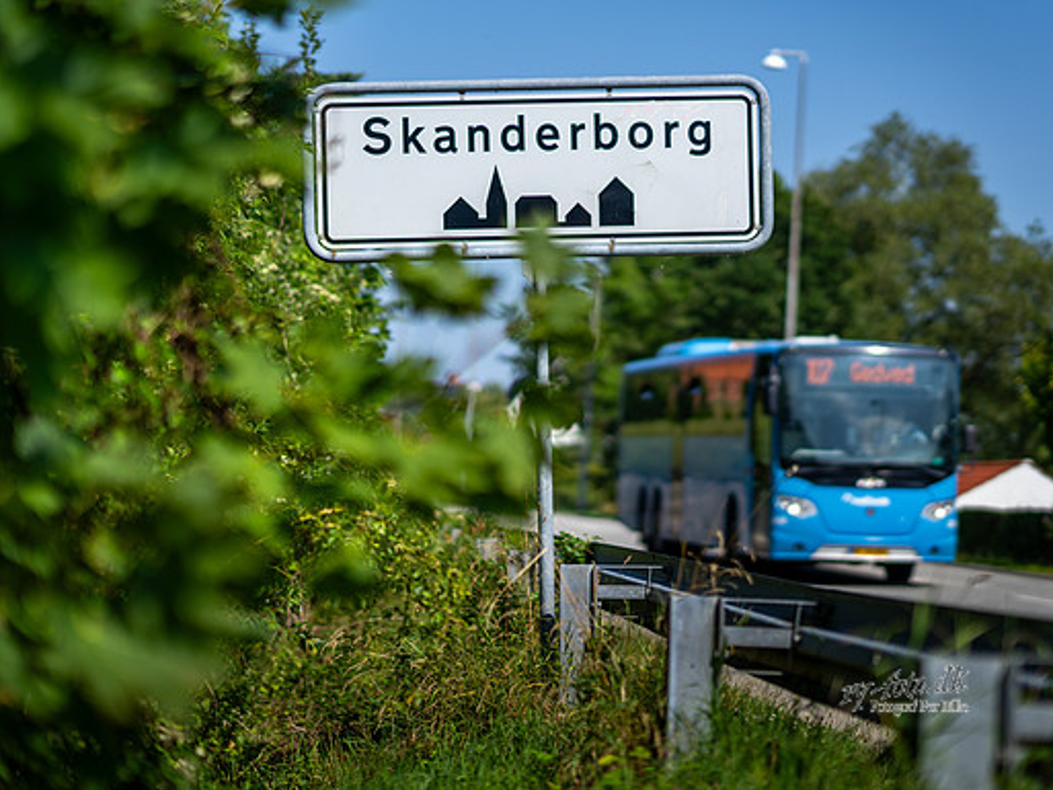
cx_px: 577
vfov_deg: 13.5
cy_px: 404
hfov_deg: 17.9
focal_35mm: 110
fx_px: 3347
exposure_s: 1/5000
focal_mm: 85
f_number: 1.4
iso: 50
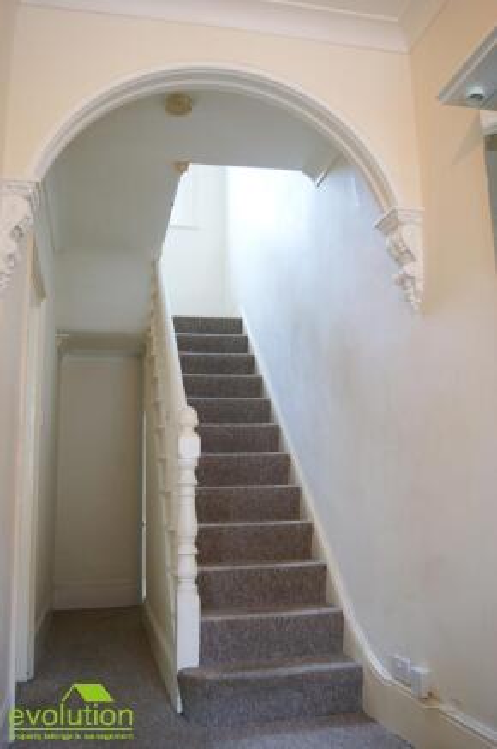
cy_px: 374
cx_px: 248
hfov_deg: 43.5
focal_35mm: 30
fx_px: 623
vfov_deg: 62.0
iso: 100
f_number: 3.5
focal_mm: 20
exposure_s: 1/4
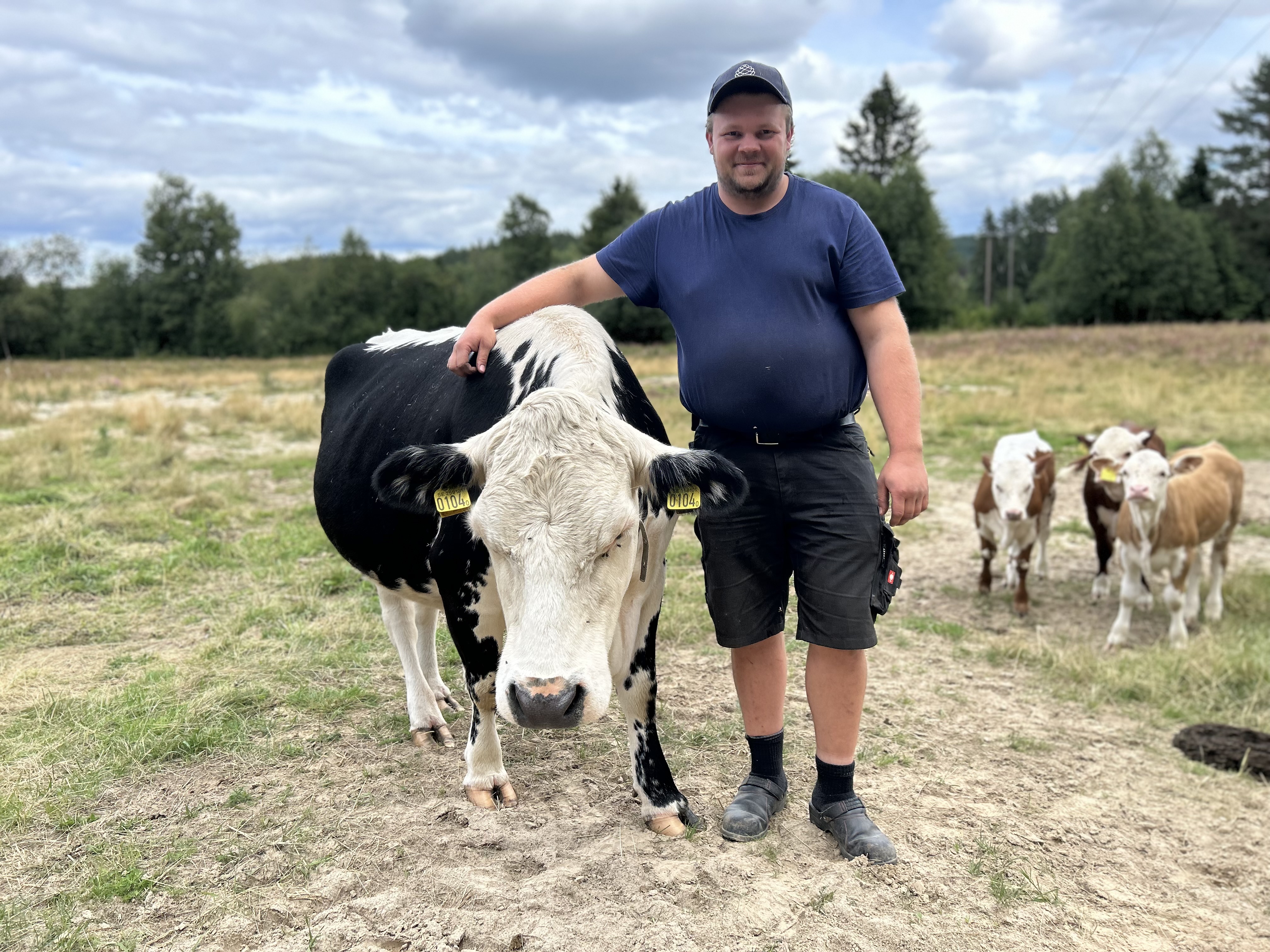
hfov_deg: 67.3
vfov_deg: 53.1
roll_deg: +2.0
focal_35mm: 26
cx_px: 635
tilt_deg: -9.2
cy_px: 476
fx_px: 954
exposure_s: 1/1669
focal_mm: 5.7
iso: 50
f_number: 1.5
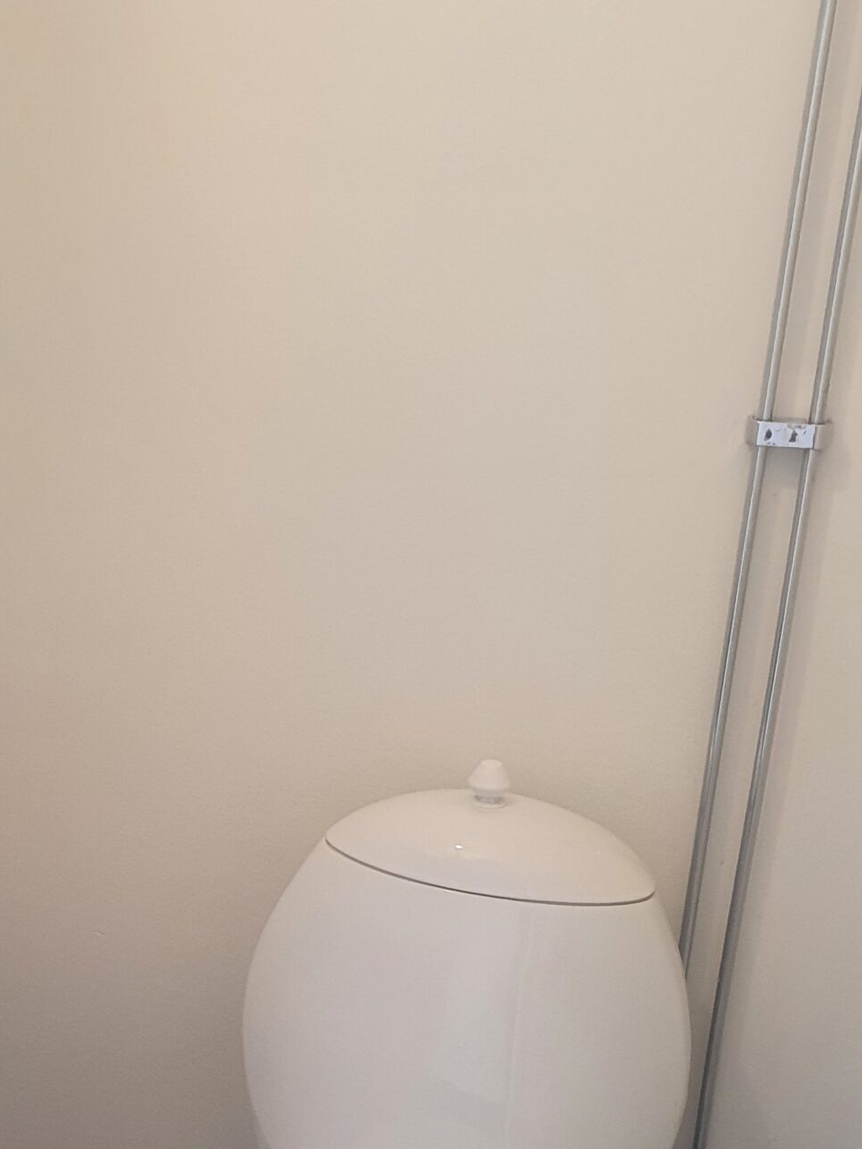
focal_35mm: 52
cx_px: 120
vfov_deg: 36.0
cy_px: 862
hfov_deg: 27.2
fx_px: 1727
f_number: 2.4
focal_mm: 4.32
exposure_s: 1/50
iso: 200
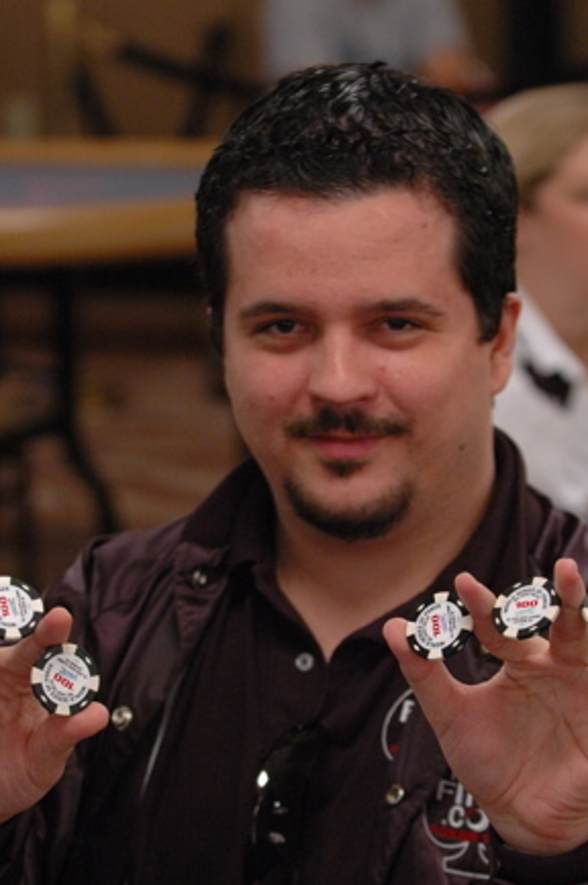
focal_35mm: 169
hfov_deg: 8.1
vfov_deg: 12.1
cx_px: 257
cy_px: 647
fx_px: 4153
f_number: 2.8
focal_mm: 70
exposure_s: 1/80
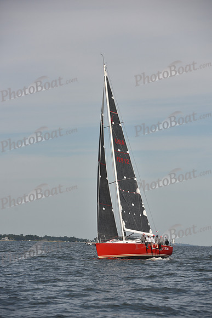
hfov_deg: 10.6
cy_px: 159
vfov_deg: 15.8
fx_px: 1148
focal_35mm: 130
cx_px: 106
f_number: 5.6
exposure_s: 1/1250
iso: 250
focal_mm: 130
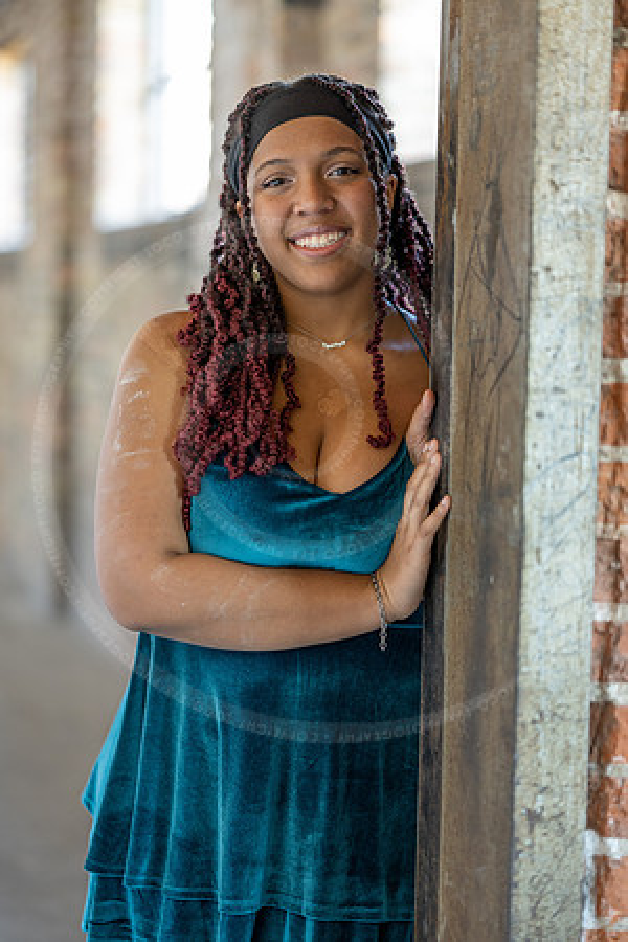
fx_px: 2224
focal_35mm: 85
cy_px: 471
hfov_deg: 16.1
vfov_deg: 23.9
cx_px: 314
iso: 500
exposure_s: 1/100
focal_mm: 85
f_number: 1.8
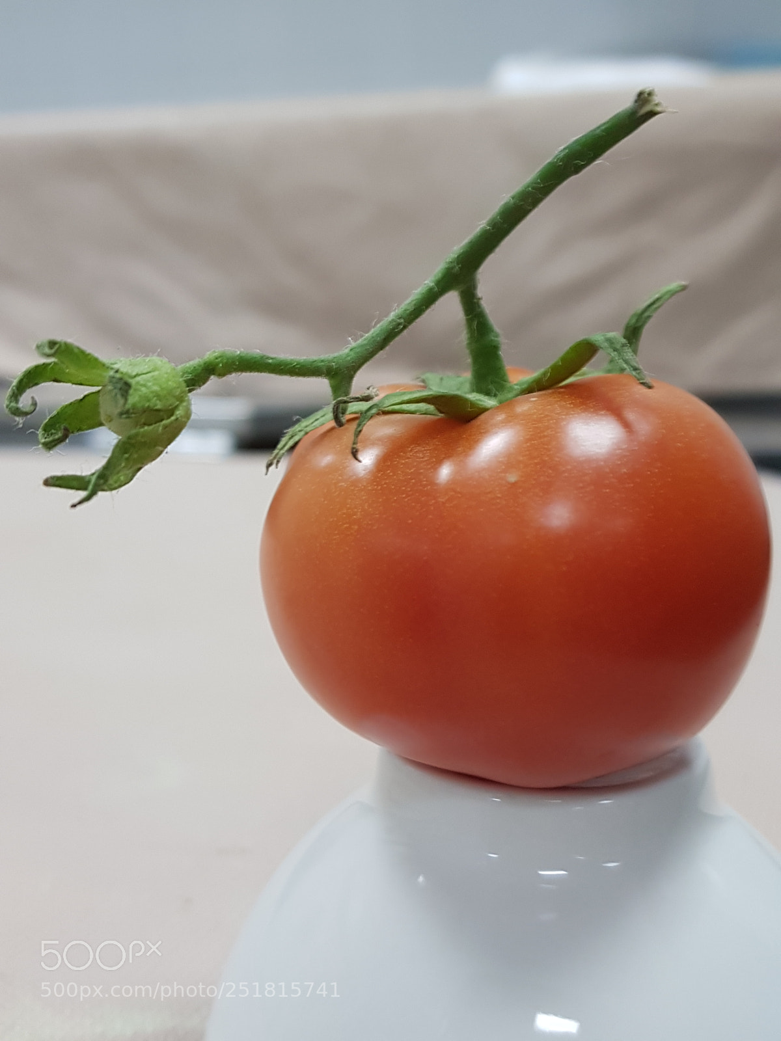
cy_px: 520
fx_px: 782
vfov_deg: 67.3
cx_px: 390
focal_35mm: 26
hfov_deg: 53.1
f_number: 1.7
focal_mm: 4.2
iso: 100
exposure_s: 1/15
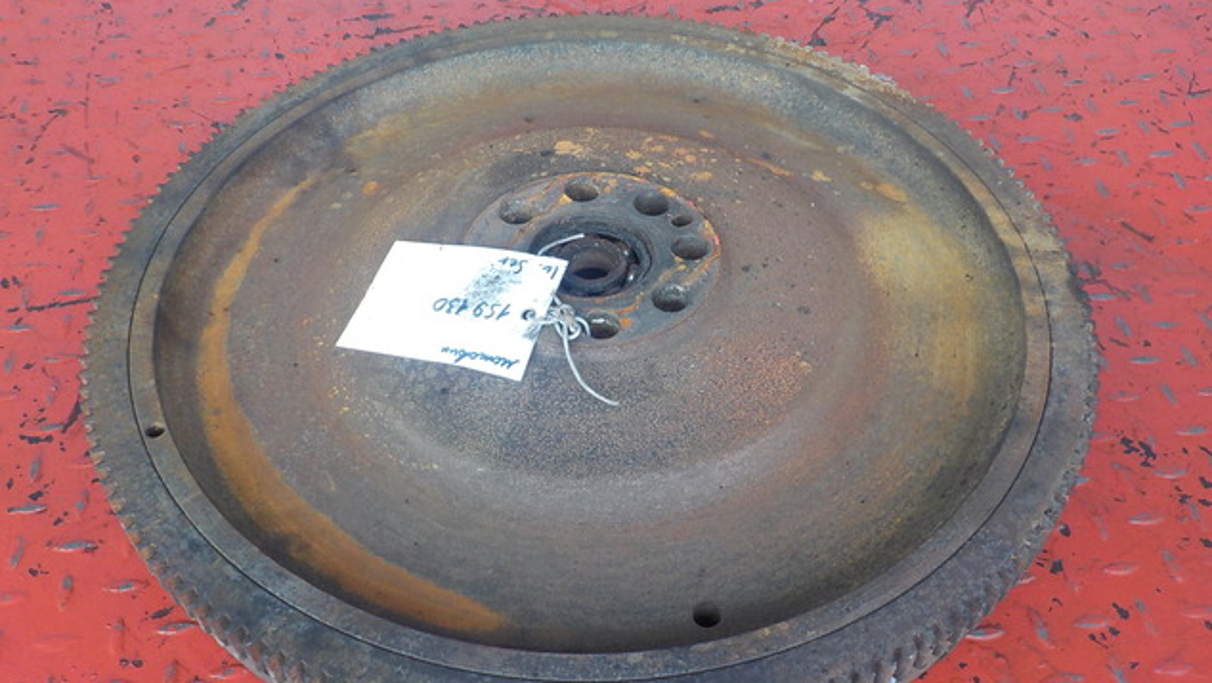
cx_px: 604
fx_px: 1061
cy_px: 385
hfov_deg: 59.5
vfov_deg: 35.6
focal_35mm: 33
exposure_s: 1/30
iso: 140
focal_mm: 4.1
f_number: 3.3
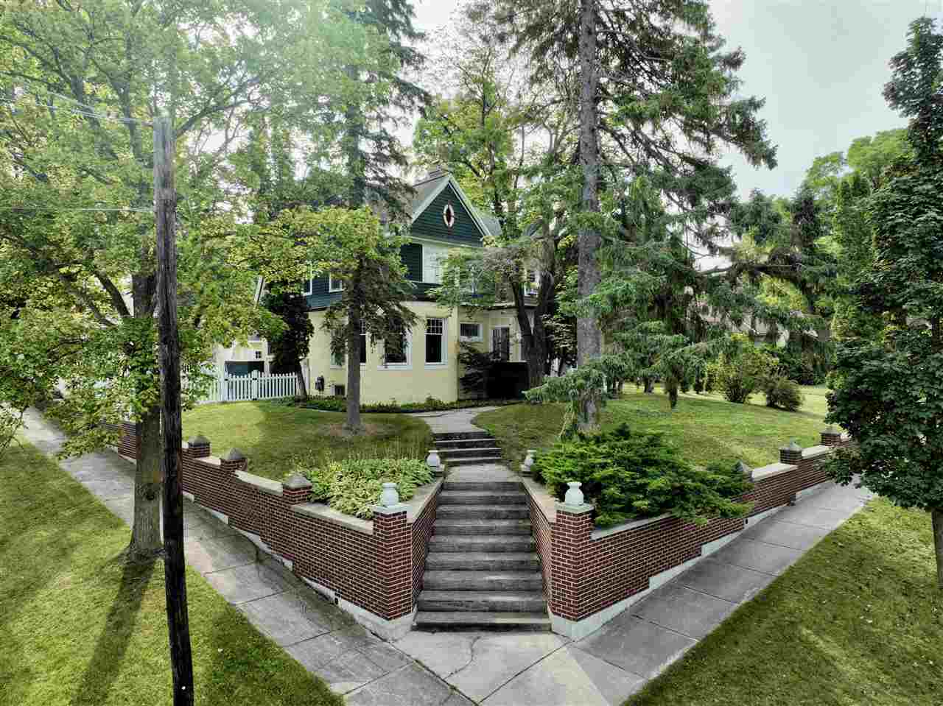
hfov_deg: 71.6
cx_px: 472
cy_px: 353
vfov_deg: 56.8
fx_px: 654
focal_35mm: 24
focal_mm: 12.29
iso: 420
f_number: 2.8
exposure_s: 1/1600
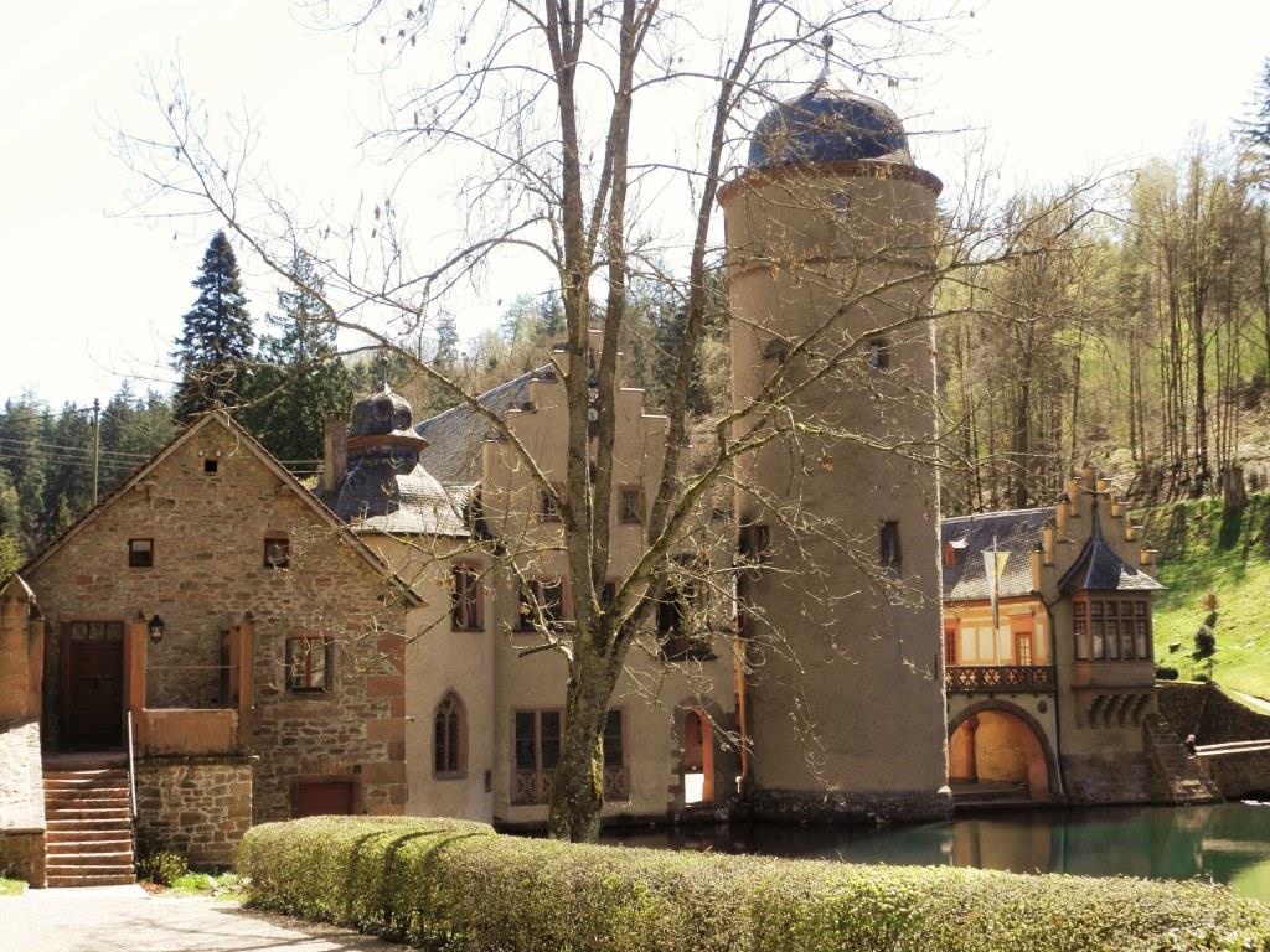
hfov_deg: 38.9
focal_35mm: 49
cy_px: 476
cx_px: 635
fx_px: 1798
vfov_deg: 29.7
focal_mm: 8.87
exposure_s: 1/100
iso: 64
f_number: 5
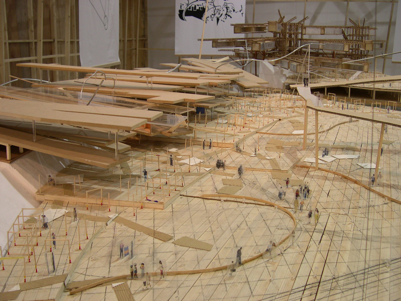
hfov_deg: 49.0
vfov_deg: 37.7
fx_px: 440
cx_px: 200
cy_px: 150
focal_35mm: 38
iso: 100
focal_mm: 8
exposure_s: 1/22.5
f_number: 2.8
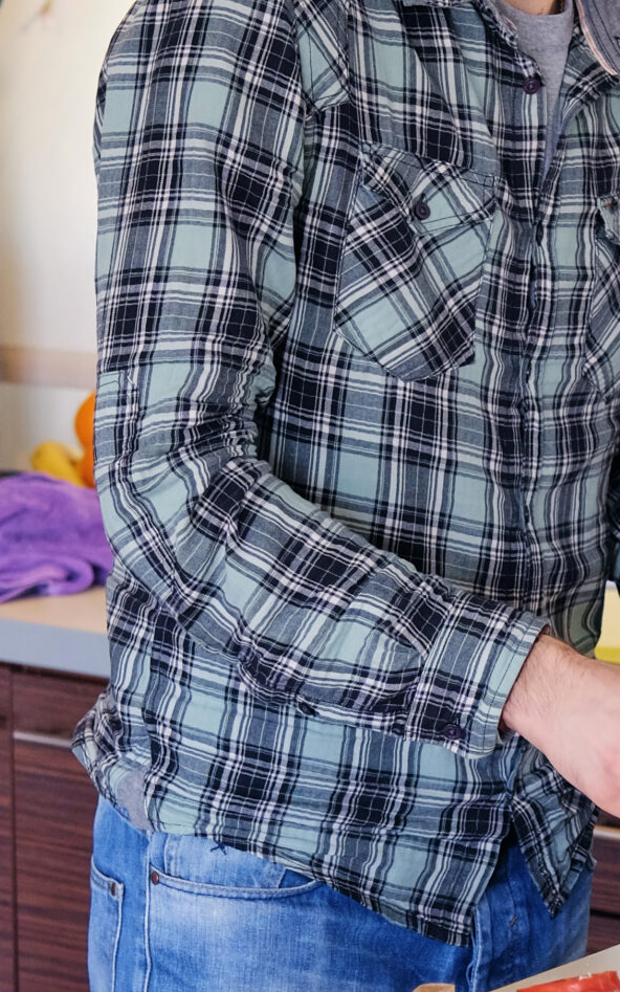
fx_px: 3947
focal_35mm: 146
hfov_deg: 8.9
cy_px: 553
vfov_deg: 14.3
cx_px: 568
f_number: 2.8
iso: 640
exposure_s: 1/160
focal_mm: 35
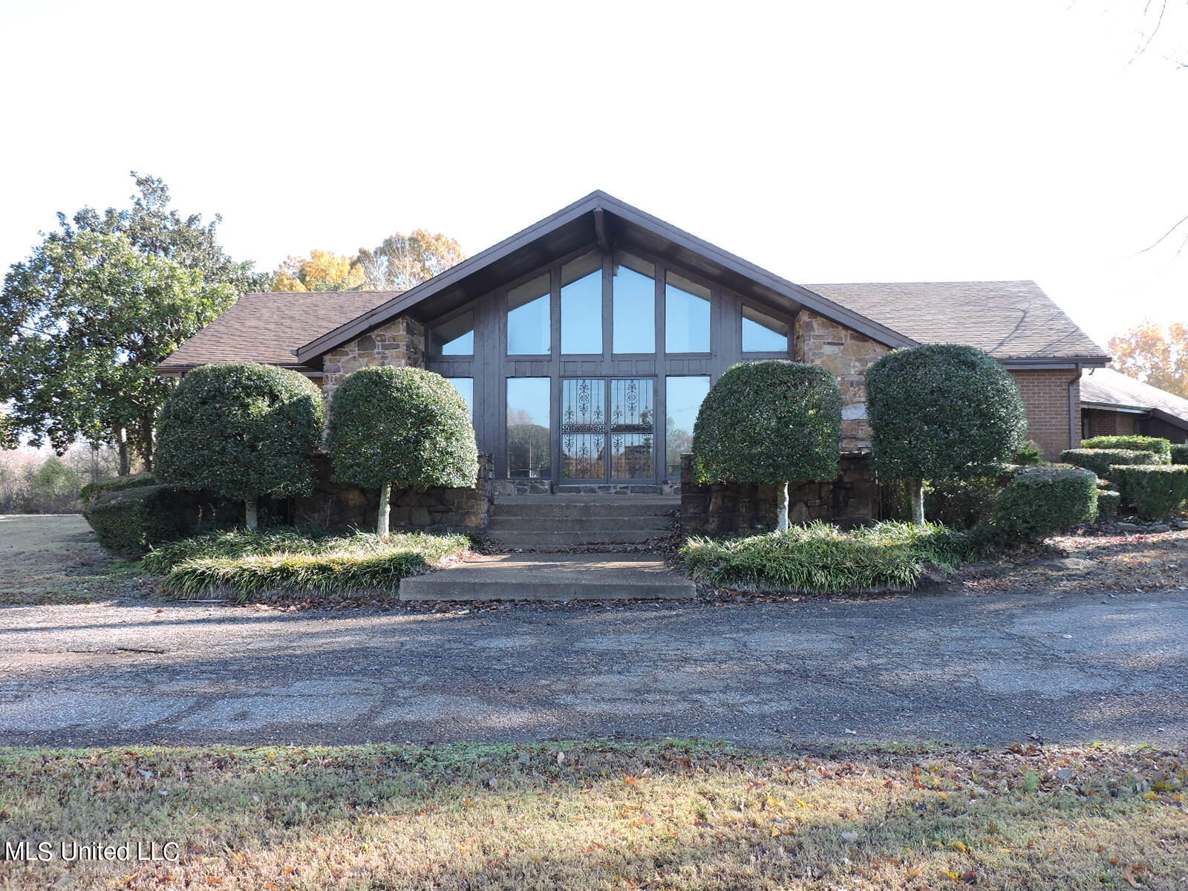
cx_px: 594
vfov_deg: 46.8
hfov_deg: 60.0
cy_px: 446
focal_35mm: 30
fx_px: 1030
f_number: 3.1
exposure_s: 1/160
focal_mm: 5.4
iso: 100
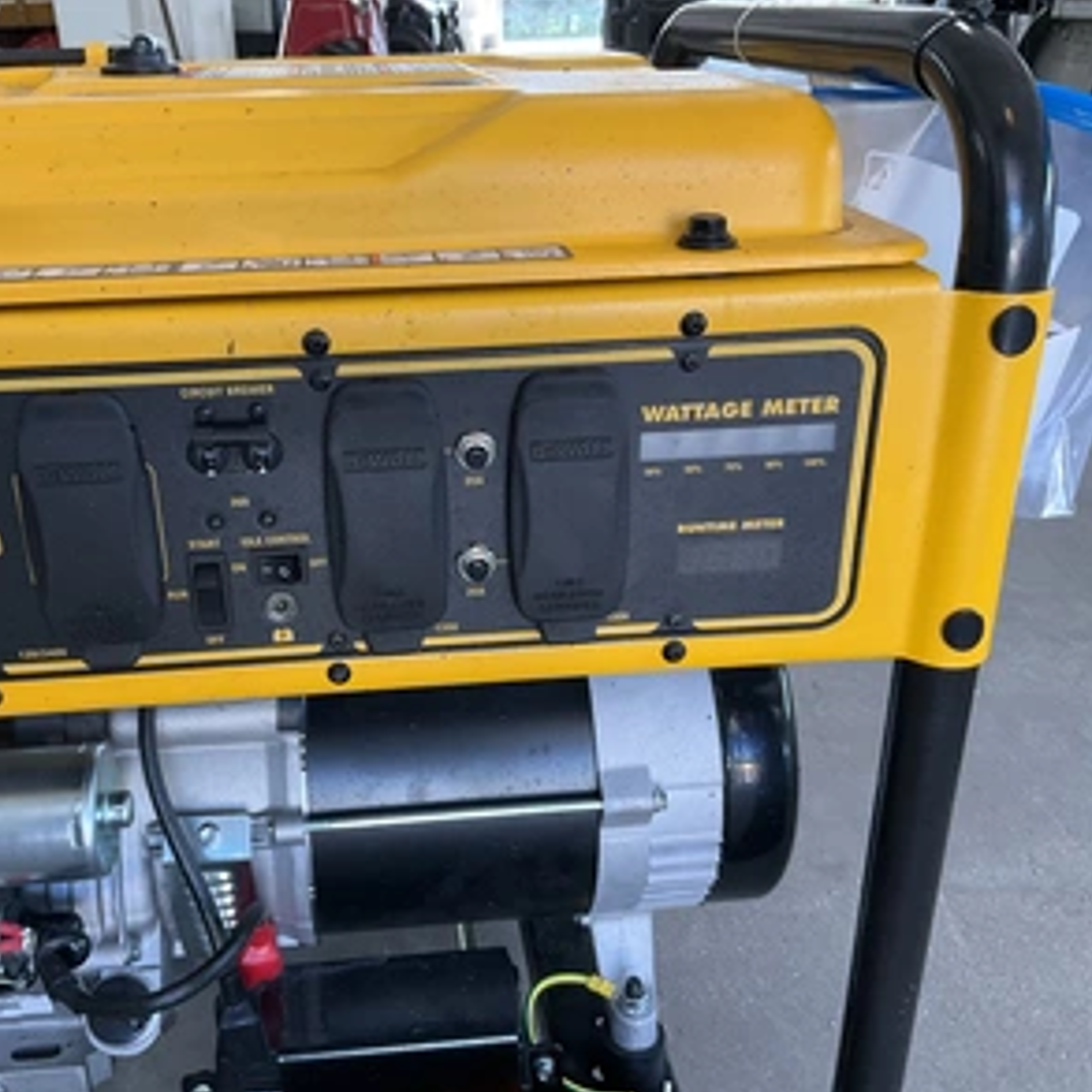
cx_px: 440
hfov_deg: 47.0
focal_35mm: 35
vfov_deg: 47.2
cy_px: 555
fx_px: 1249
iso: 64
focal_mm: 3
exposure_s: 1/60
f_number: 1.8
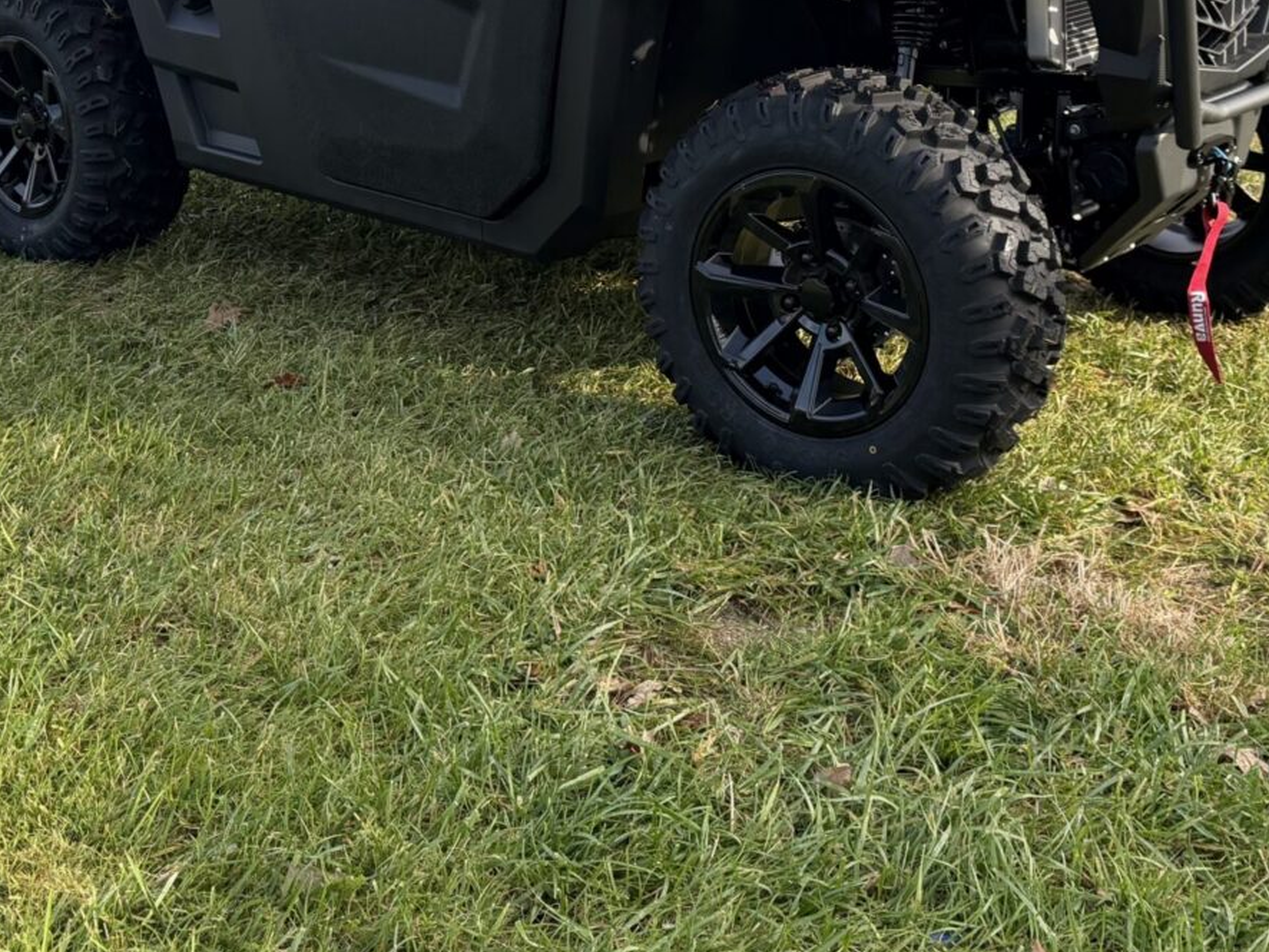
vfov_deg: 26.7
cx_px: 561
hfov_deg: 36.8
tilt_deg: -4.9
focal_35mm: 52
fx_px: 1907
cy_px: 19
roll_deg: -4.6
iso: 100
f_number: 1.78
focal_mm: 6.76
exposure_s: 1/1437
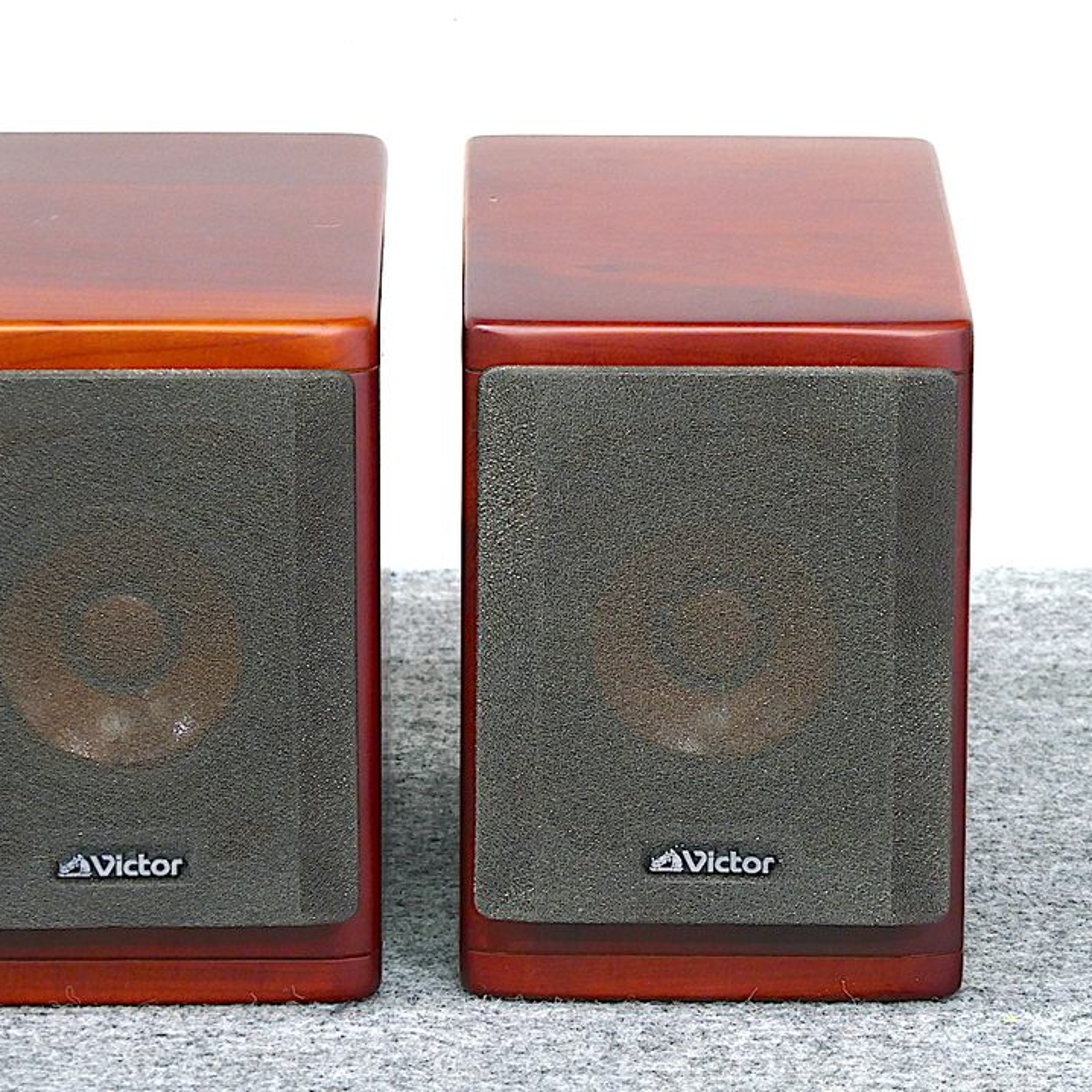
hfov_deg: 6.9
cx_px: 417
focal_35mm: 253
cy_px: 546
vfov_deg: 6.9
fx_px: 9030
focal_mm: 38.4
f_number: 5.6
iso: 200
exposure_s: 1/5
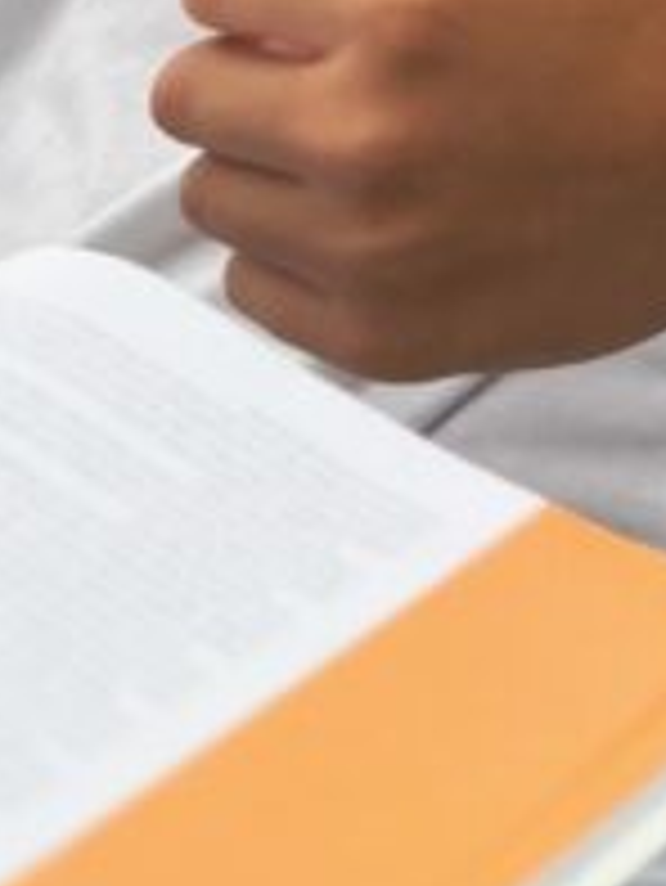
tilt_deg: -2.2
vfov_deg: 12.0
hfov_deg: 9.7
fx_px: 3459
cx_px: 1620
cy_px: -1178
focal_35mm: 135
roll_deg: -1.5
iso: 64
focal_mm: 5.1
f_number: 1.6
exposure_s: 1/120
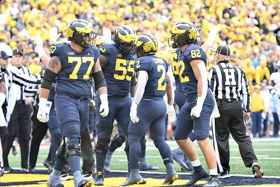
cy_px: 94
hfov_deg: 10.2
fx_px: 1570
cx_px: 140
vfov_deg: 6.8
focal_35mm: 202
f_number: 2.8
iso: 500
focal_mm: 135
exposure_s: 1/1000
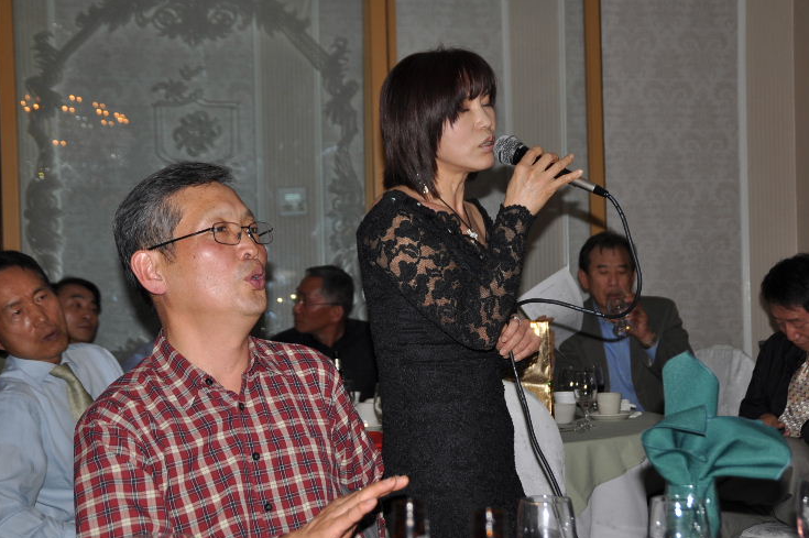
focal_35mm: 62
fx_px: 1392
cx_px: 435
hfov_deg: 32.4
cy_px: 282
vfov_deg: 21.9
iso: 200
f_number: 4.5
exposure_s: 1/60
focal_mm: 38
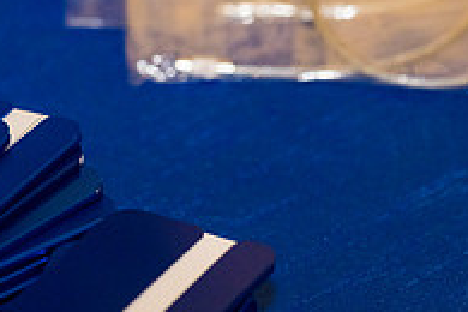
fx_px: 4745
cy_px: 258
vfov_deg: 3.8
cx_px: -127
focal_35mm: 365
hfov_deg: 5.6
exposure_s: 1/60
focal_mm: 123
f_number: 4
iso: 1250
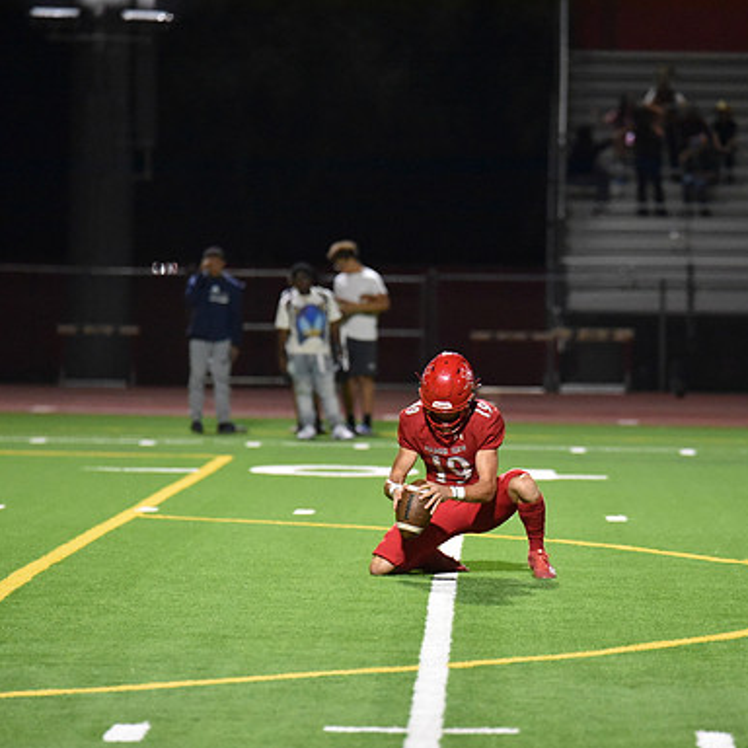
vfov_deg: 6.8
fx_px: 6283
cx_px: 438
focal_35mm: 257
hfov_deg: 6.8
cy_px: 375
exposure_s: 1/1000
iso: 10000
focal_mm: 200
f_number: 2.8
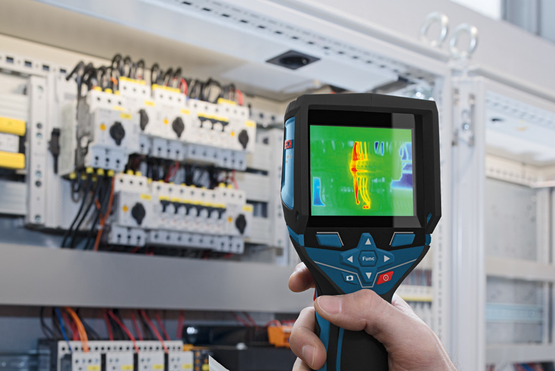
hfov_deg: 43.6
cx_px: 278
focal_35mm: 45
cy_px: 186
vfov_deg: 29.9
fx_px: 694
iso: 500
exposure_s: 1/40
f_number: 11
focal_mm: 45
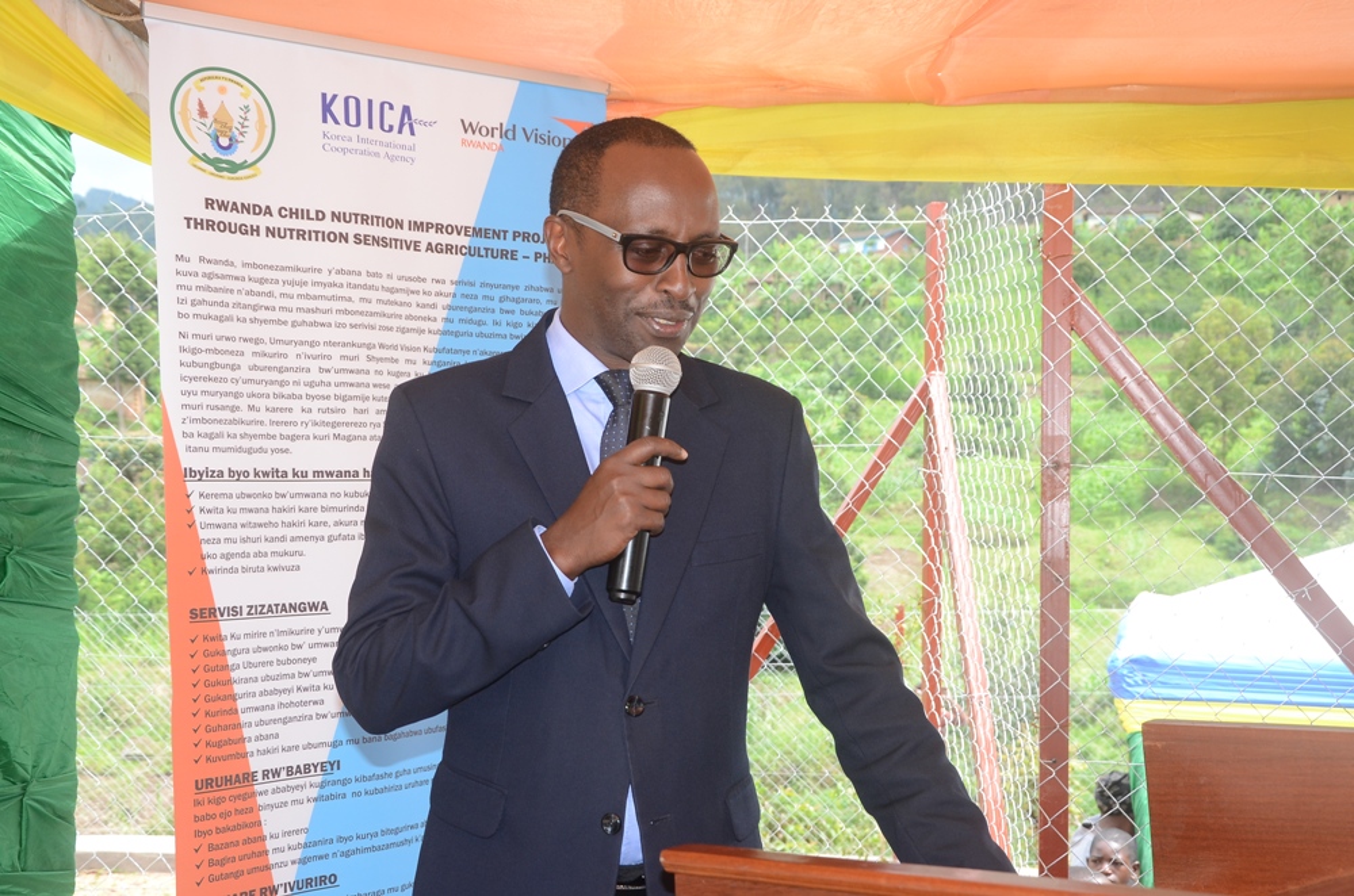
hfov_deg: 41.2
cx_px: 677
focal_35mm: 48
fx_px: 1801
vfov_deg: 27.9
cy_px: 448
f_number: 7.1
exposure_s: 1/250
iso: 400
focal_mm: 32
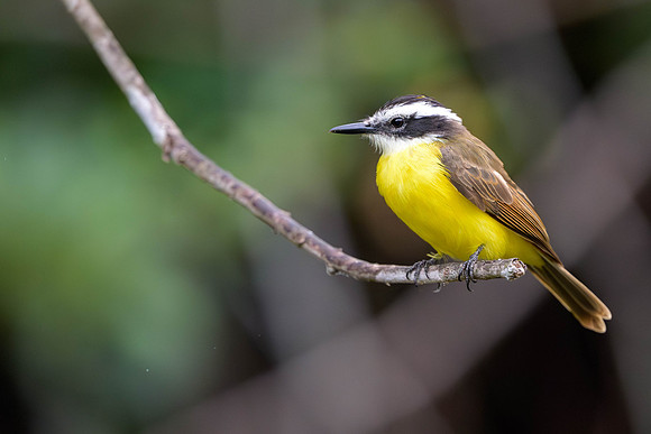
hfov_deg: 2.9
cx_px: 343
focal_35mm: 716
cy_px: 308
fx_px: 12943
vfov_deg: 1.9
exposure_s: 1/1000
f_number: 2.8
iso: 5000
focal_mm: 400
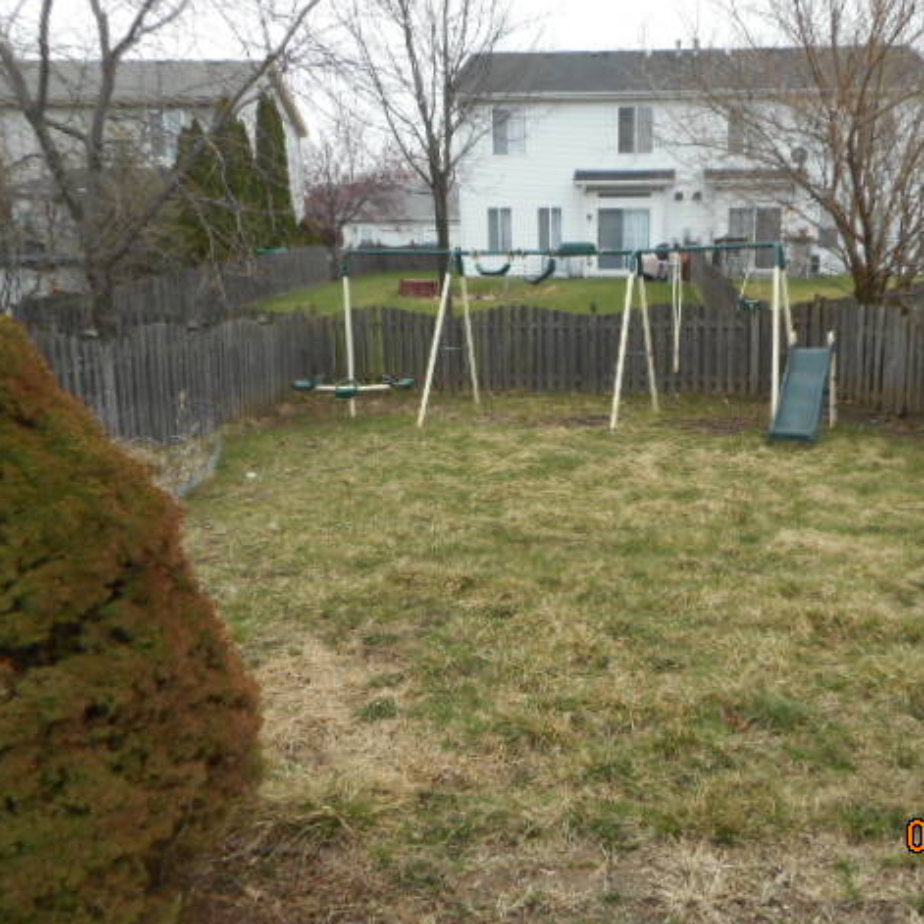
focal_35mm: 30
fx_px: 906
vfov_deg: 54.0
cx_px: 587
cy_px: 467
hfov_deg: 53.3
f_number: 3.7
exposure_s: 1/400
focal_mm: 4.5
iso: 200
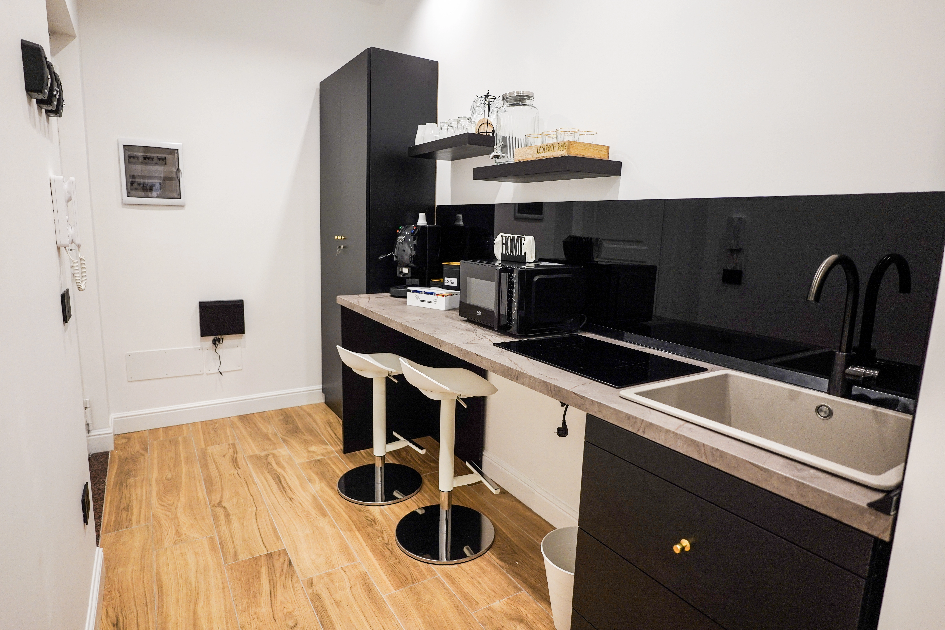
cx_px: 472
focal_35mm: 20
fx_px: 525
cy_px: 315
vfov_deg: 61.9
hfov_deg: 84.0
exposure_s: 1/80
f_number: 2.8
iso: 500
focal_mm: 20
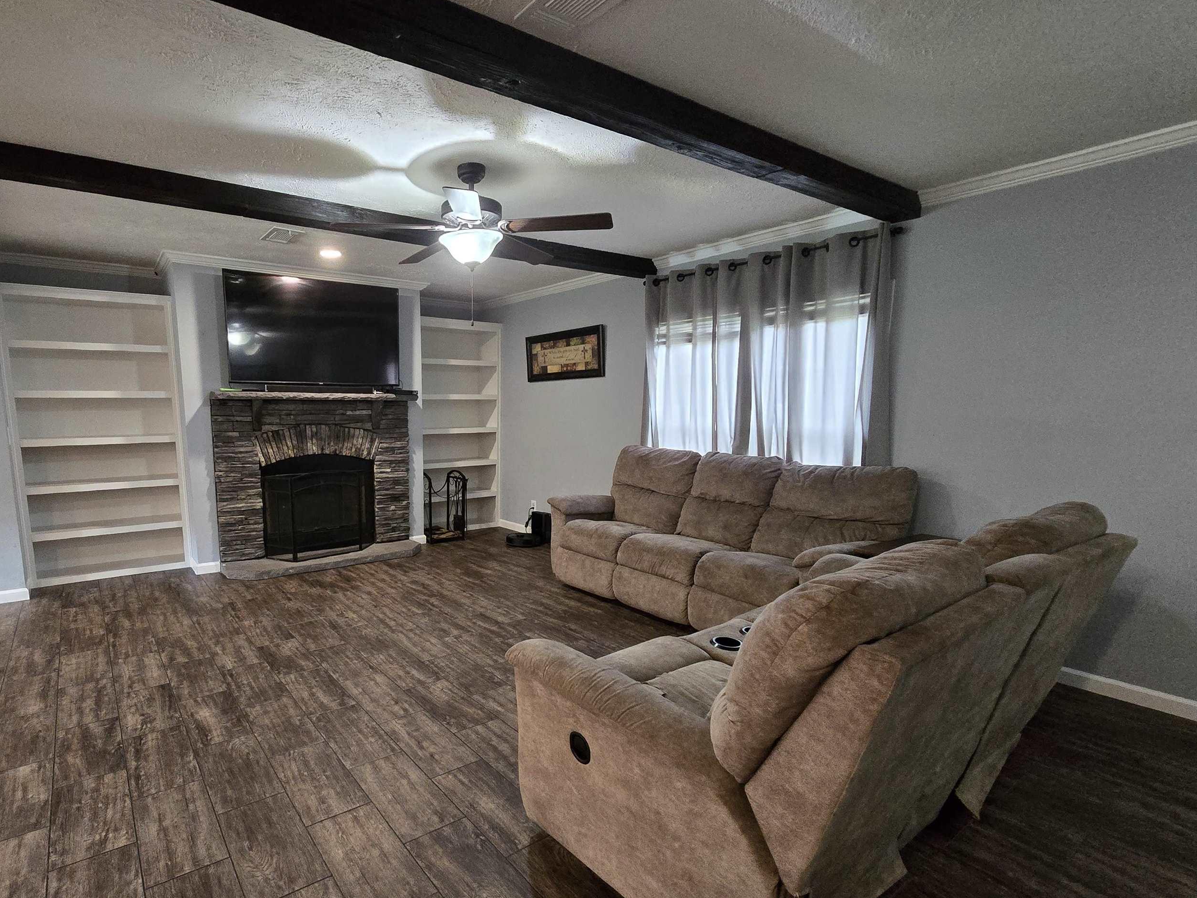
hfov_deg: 93.2
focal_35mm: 16
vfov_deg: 77.6
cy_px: 519
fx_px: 553
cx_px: 474
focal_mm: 2.2
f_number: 2.2
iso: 1000
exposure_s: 1/60
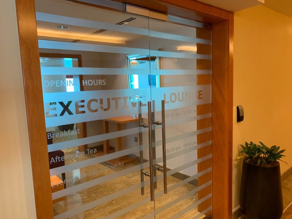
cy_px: 110
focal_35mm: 26
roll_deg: +1.5
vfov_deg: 53.1
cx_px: 146
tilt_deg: -4.7
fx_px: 219
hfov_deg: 67.3
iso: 125
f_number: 1.8
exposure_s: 1/50
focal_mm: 4.25
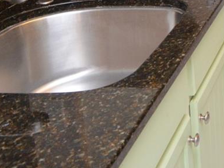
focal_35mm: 72
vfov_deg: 18.1
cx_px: 352
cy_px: -87
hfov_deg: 21.7
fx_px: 466
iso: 500
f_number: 4
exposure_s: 1/60
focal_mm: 12
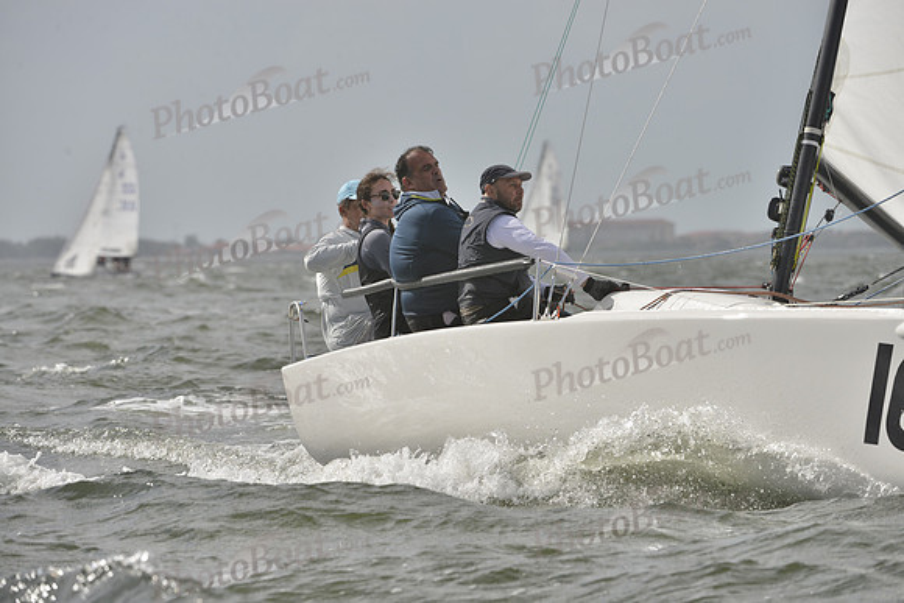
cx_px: 452
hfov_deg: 6.9
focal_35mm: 300
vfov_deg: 4.6
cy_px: 302
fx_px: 7535
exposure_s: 1/1600
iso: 400
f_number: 10
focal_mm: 300
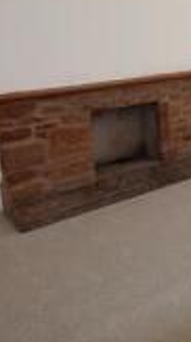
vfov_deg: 43.7
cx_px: 279
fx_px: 417
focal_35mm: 46
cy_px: 102
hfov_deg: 21.9
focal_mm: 10
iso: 220
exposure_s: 1/125
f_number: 5.6
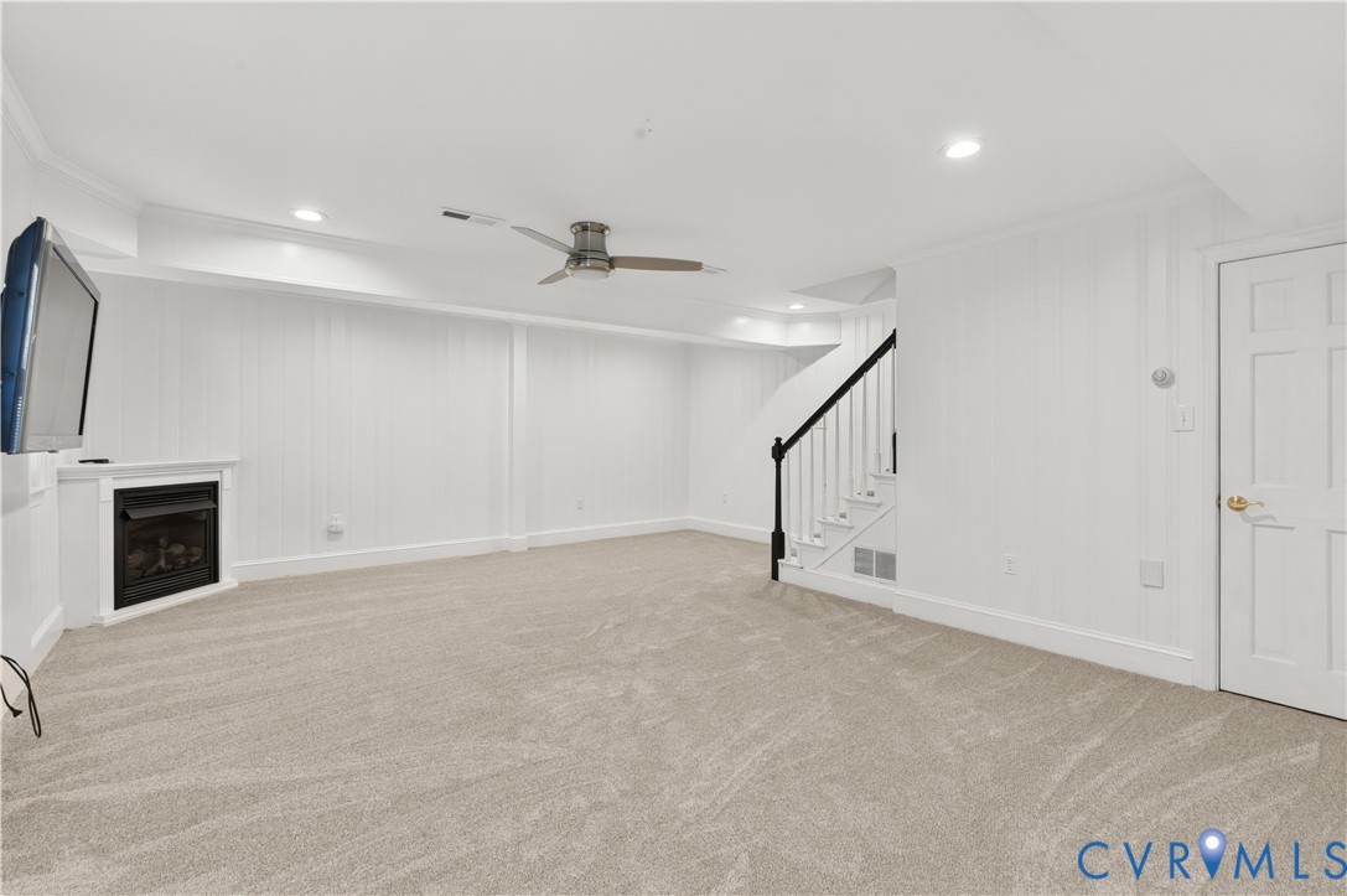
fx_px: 598
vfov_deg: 73.7
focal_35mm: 16
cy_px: 448
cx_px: 674
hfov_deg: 96.8
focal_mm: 16
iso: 800
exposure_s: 1/5
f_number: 9
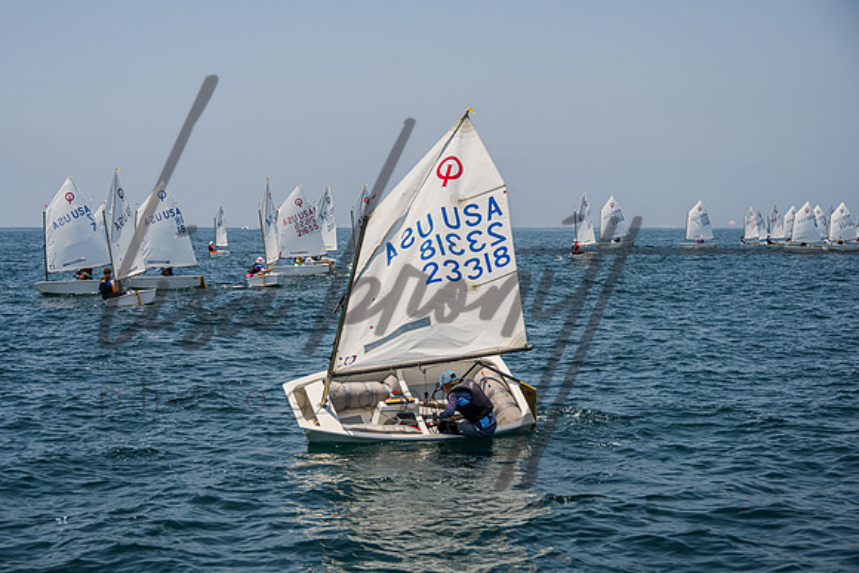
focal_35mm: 64
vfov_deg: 21.2
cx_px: 395
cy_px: 301
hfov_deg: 31.3
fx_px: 1534
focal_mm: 58
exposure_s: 1/3200
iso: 320
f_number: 5.6
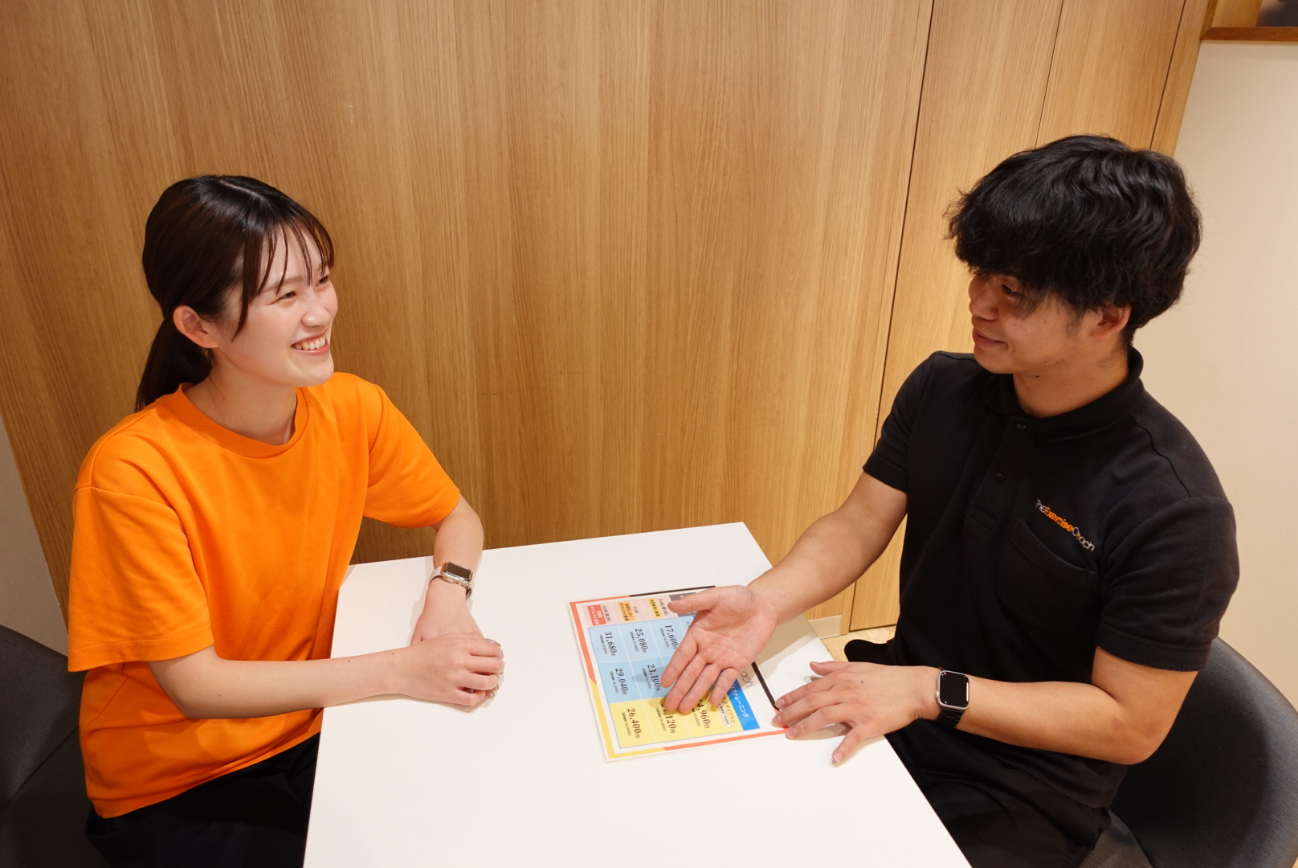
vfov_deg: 53.2
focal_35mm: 24
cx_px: 649
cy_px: 434
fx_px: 866
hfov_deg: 73.7
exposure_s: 1/30
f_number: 2.2
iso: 125
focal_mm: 9.4
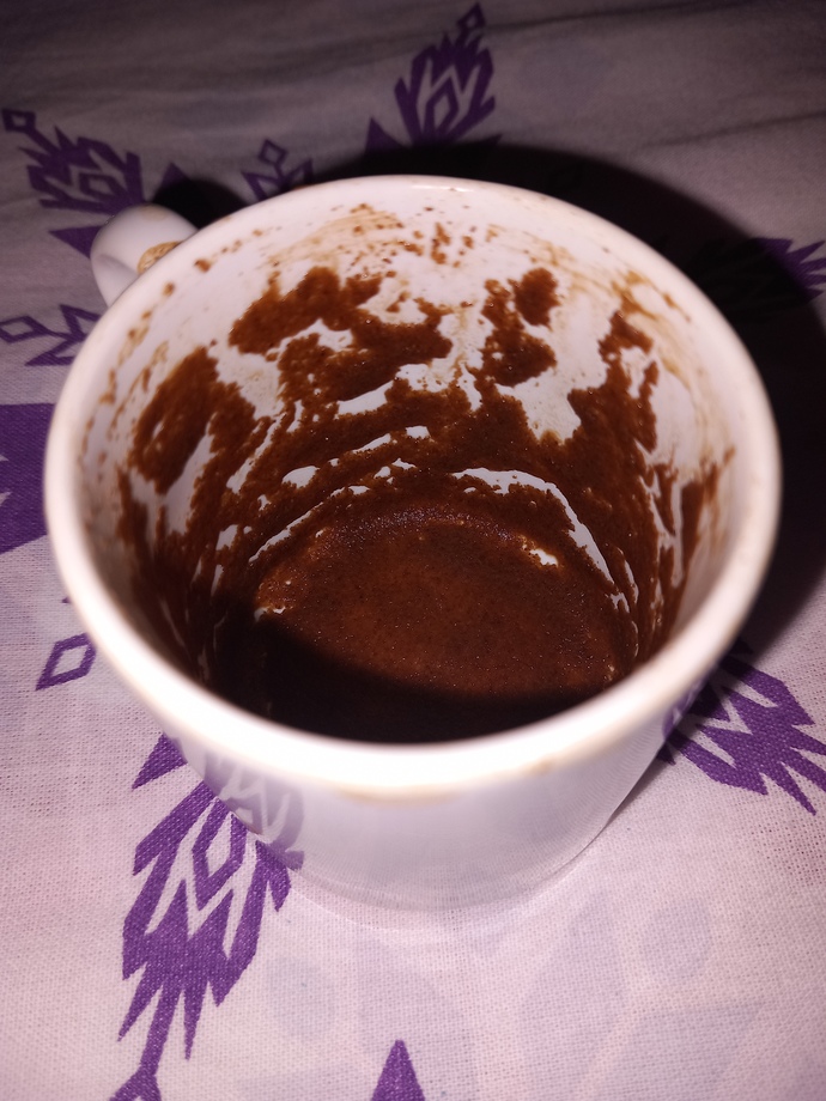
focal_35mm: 27
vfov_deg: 65.3
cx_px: 413
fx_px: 859
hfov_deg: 51.4
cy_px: 550
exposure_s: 1/114
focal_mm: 4
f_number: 1.8
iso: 20
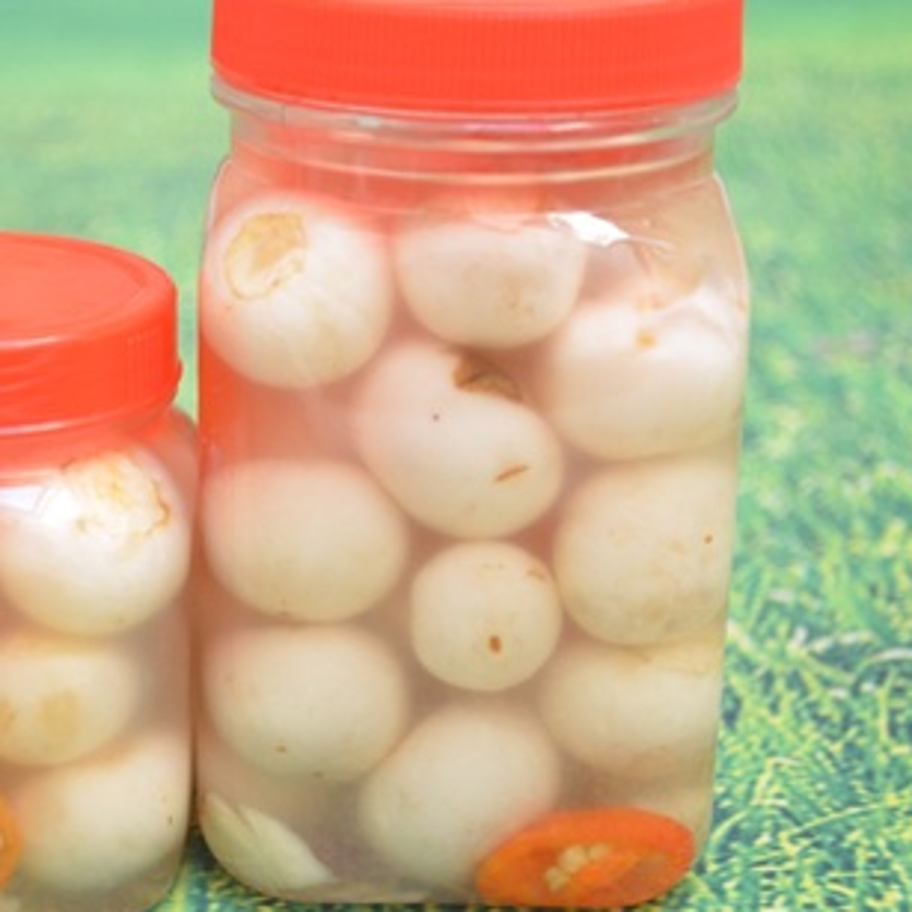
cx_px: 267
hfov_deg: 20.8
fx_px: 2474
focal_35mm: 83
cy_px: 465
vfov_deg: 20.9
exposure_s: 1/20
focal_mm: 40
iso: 160
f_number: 5.3
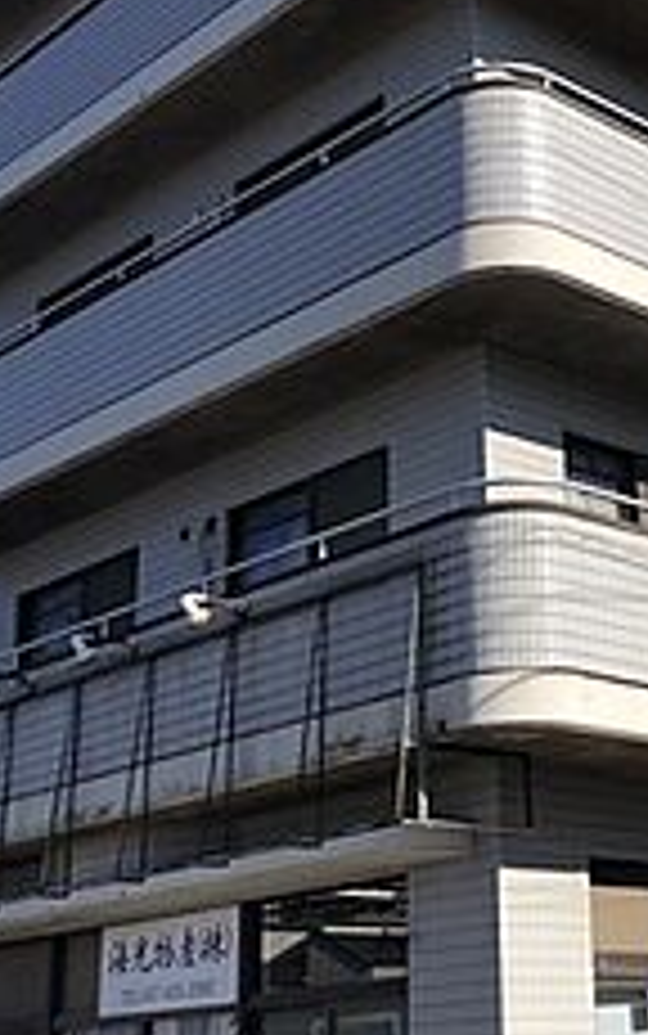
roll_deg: +3.4
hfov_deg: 20.6
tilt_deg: +22.1
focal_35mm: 62
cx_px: 572
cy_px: 432
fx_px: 1750
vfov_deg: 32.9
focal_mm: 3.99
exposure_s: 1/2404
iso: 20
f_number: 1.8
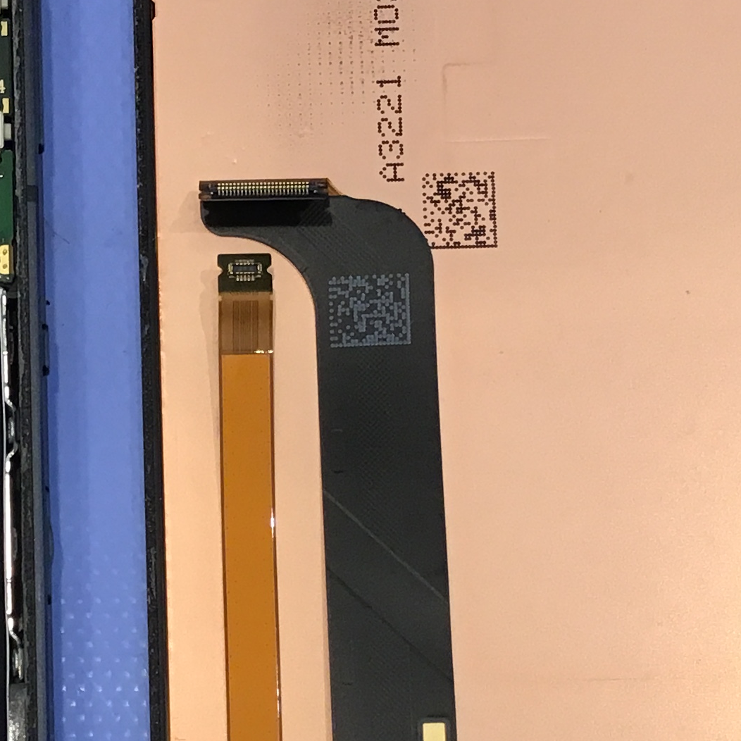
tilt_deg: -81.3
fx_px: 2059
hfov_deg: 20.0
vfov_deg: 20.1
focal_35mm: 85
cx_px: 72
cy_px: 616
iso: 32
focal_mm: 3.3
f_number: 2.4
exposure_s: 1/30
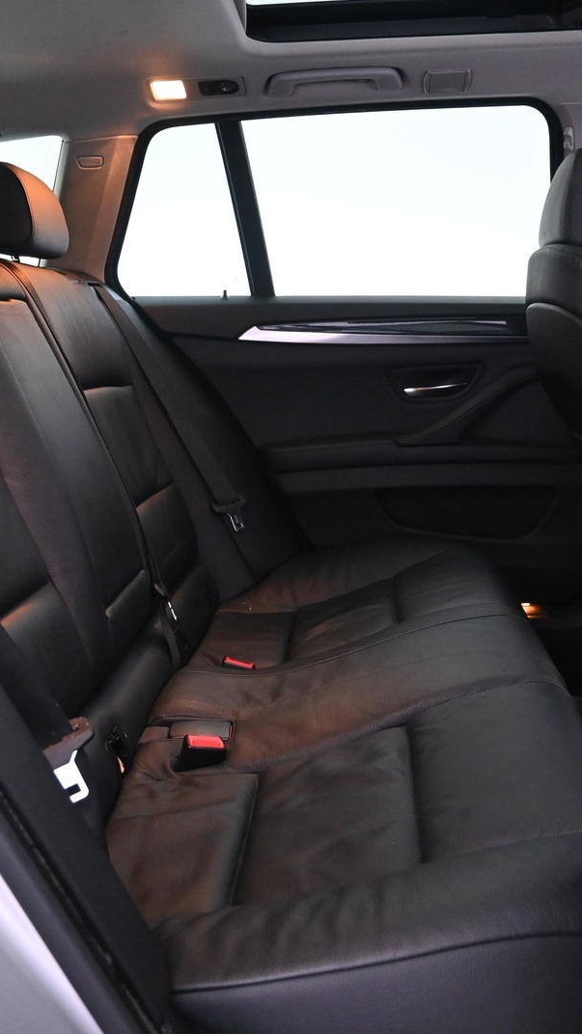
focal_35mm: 38
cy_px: 519
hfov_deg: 31.2
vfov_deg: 52.8
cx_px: 278
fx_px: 1043
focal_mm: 16
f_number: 3.5
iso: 2800
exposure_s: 1/25
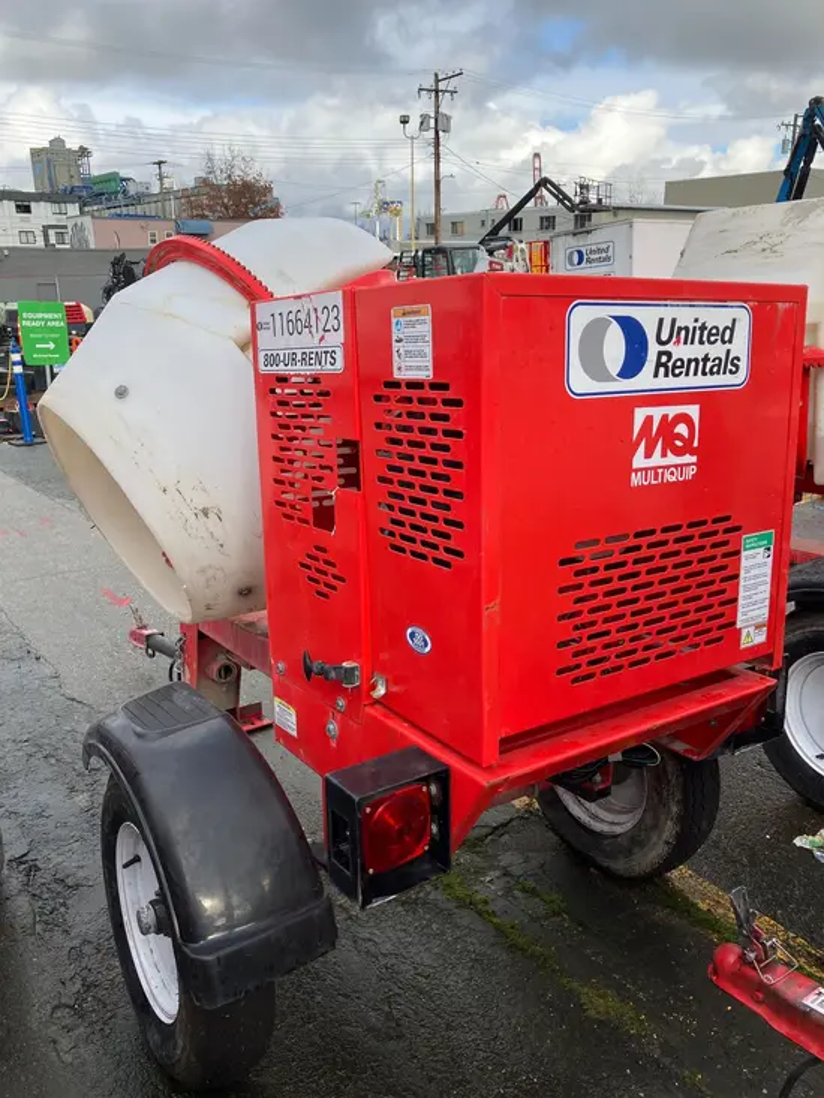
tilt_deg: -16.3
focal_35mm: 28
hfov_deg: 49.8
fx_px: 888
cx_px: 412
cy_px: 549
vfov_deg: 63.4
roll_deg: -0.4
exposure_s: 1/917
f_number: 1.8
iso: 32
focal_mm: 3.99
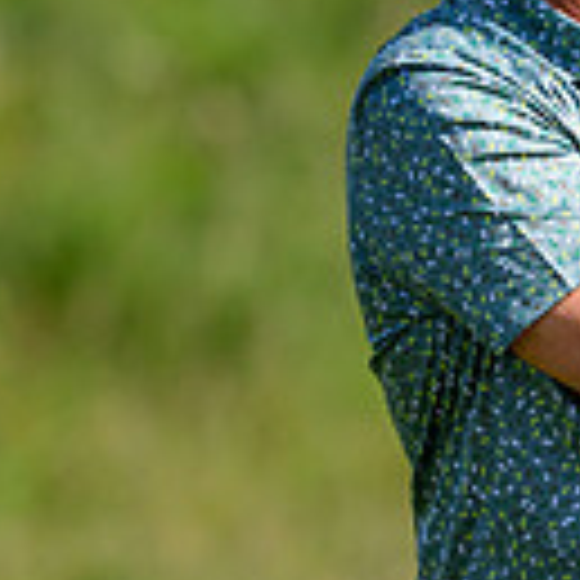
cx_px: 1052
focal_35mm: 1524
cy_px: -245
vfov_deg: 1.1
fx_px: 28890
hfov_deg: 1.1
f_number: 4.5
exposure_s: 1/4000
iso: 500
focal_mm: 400
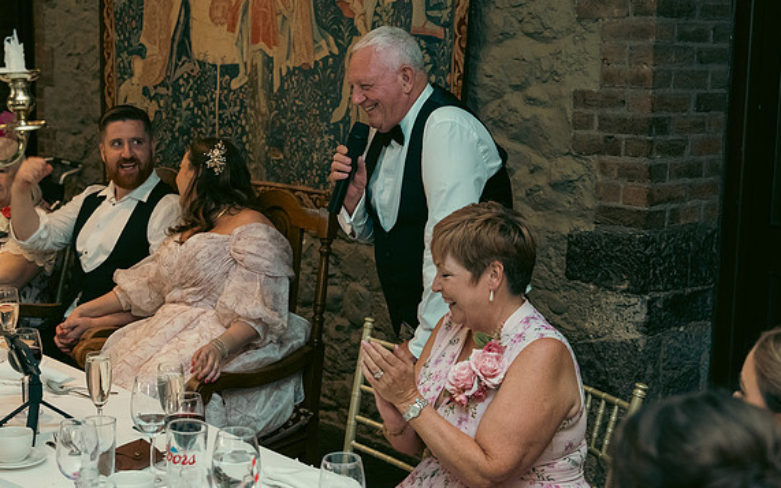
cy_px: 237
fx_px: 1256
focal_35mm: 59
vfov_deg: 22.0
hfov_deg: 34.5
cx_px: 388
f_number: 3.5
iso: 2500
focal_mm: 38
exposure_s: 1/160
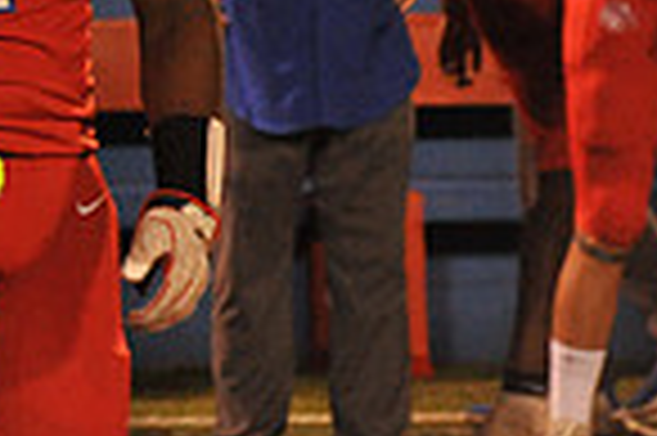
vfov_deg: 1.7
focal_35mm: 795
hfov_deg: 2.6
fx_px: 14492
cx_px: -562
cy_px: -220
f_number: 7.1
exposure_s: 1/160
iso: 5000
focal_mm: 200
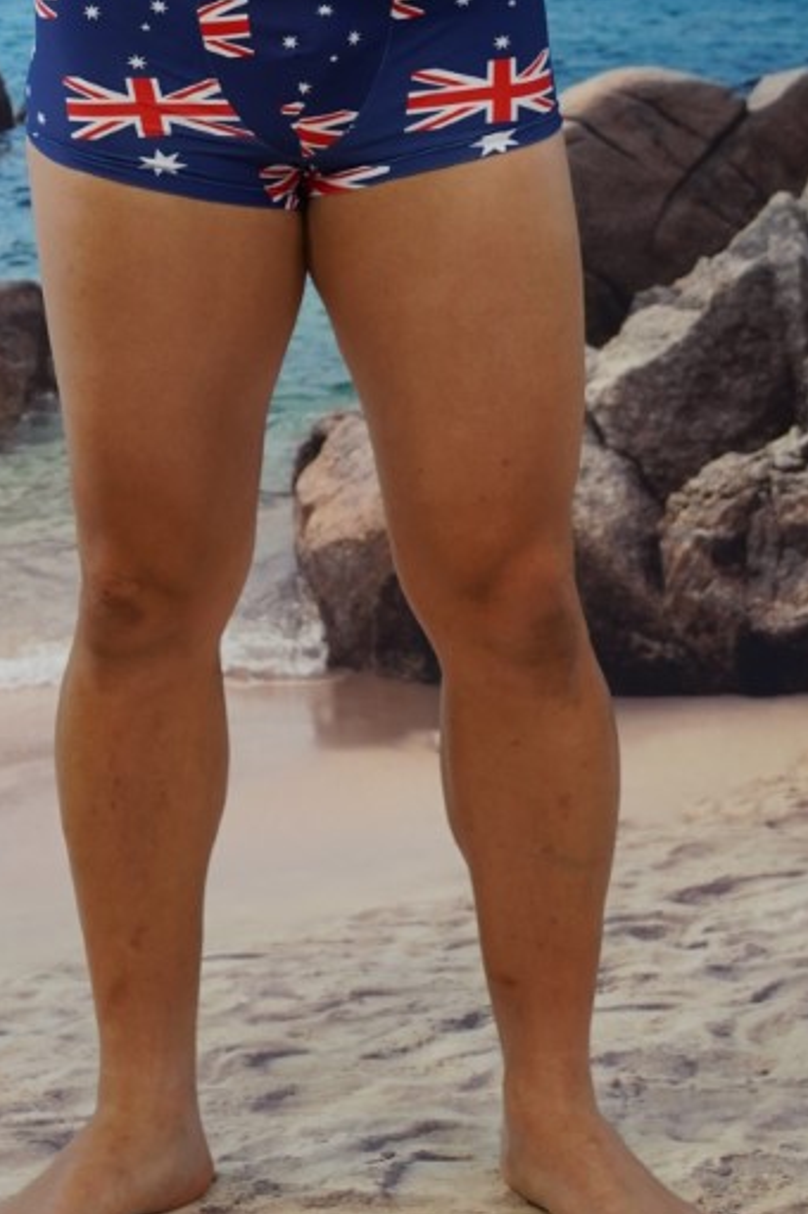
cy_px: 50
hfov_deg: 14.0
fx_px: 3270
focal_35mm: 97
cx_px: 169
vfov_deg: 20.5
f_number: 5
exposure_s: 1/125
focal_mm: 43
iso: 800
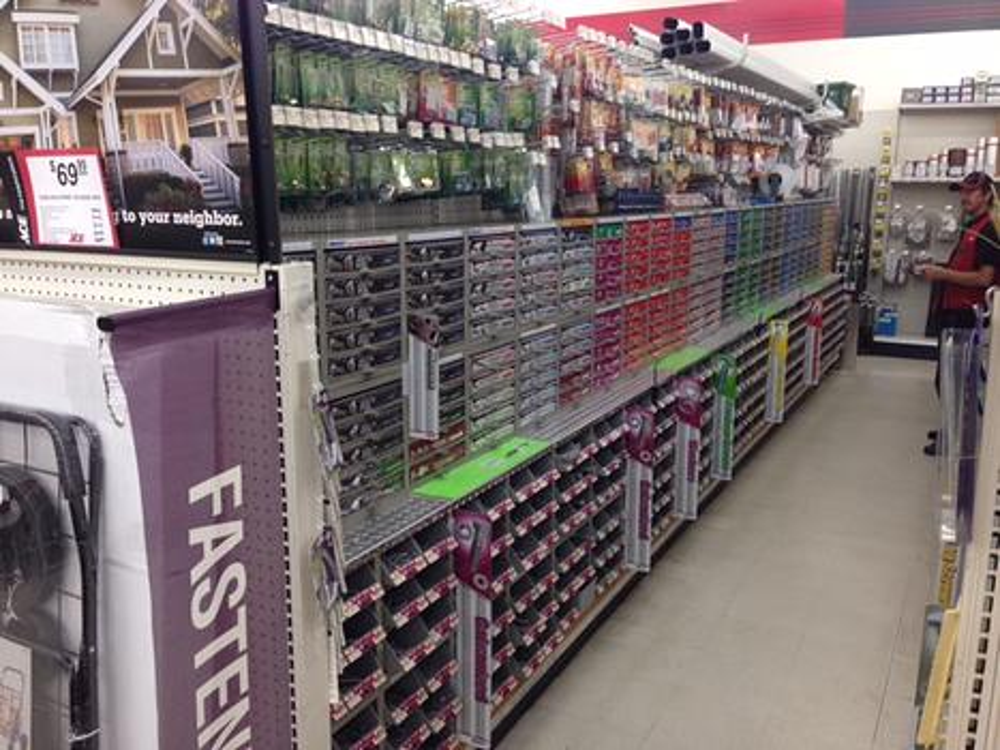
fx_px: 953
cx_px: 500
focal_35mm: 33
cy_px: 375
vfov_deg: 42.9
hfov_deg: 55.4
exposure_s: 1/30
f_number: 2.4
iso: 64
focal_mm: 4.12
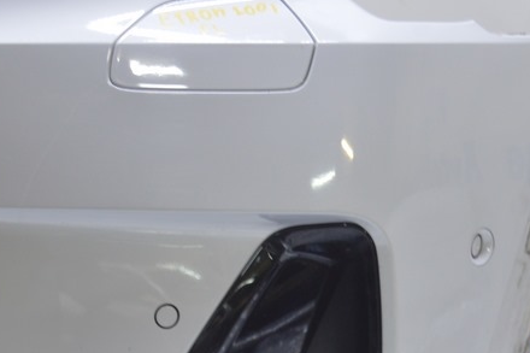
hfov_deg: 21.3
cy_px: 266
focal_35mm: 94
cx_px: 78
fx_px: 1386
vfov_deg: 14.5
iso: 400
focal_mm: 27
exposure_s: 1/15
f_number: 5.6
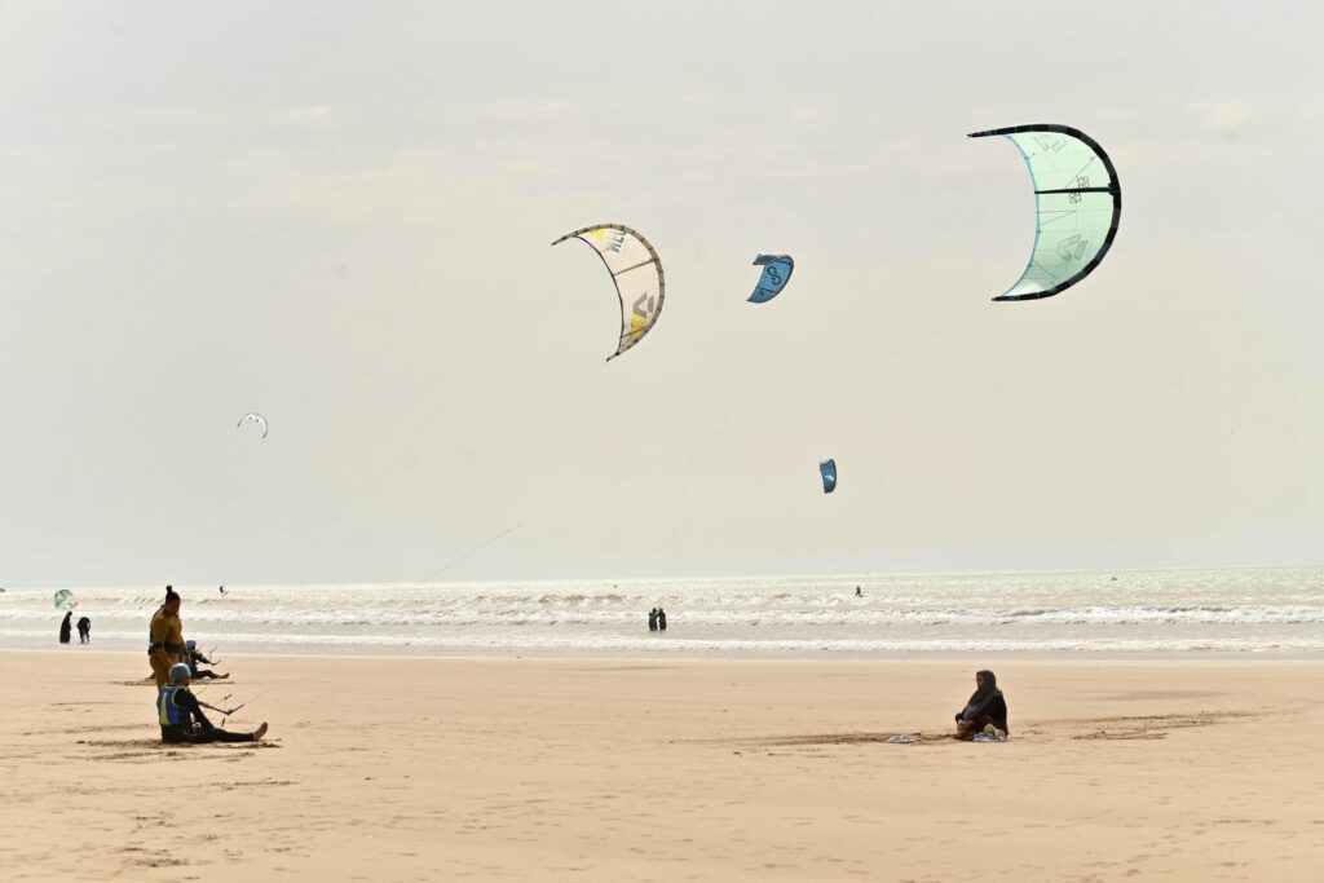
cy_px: 442
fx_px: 2759
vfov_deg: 18.2
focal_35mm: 75
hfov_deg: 27.0
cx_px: 662
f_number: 5.6
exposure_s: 1/3000
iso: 400
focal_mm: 75
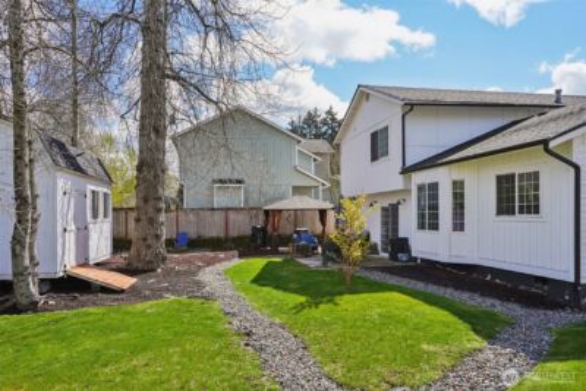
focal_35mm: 25
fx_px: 407
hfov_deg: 71.5
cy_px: 196
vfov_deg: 51.3
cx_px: 293
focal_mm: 25
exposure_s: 1/200
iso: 100
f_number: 8
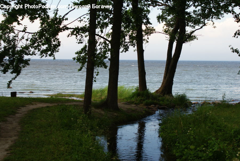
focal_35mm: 60
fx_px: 400
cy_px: 80
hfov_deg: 33.4
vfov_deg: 22.7
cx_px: 120
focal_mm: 40
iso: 200
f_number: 5.6
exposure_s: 1/80
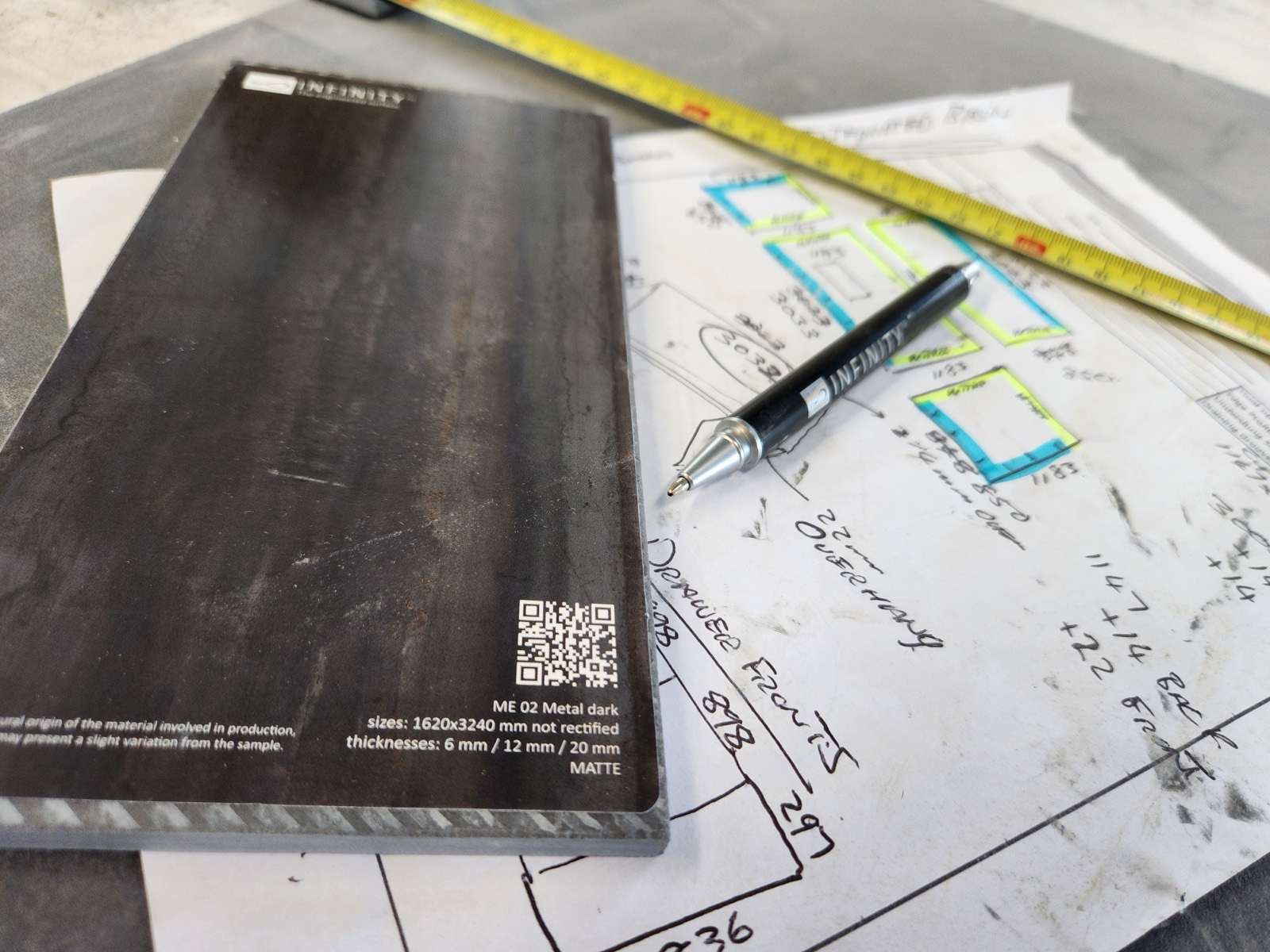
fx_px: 844
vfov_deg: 58.9
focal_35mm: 23
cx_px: 635
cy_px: 476
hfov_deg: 73.9
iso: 125
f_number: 1.8
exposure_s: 1/100
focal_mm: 5.4
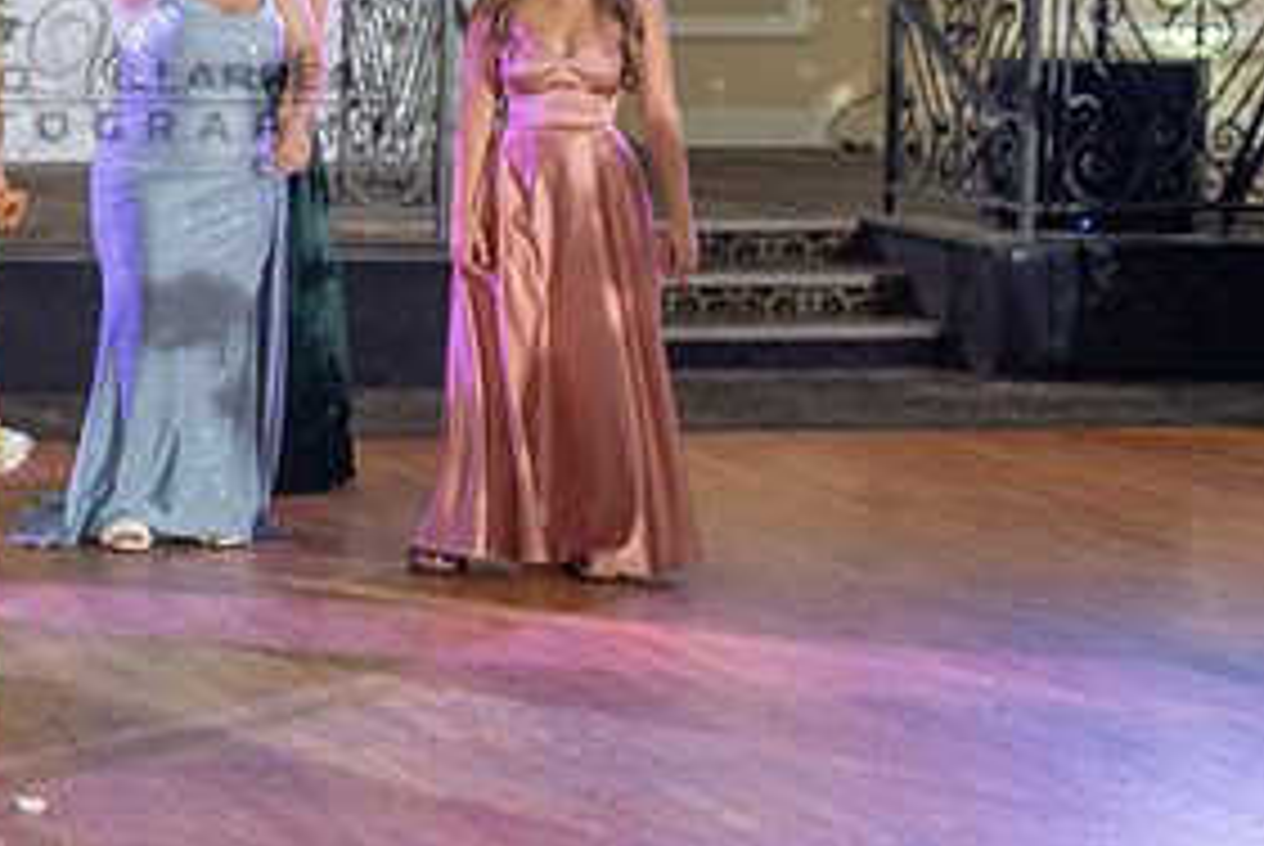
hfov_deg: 16.4
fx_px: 4042
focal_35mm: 115
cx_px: -557
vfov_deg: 11.9
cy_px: 371
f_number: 4
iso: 800
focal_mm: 35
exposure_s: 1/160
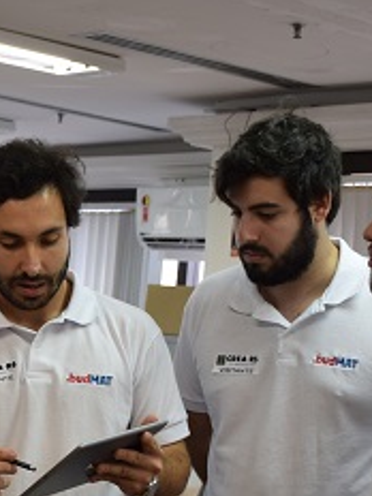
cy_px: 418
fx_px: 1390
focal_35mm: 97
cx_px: -30
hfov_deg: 14.9
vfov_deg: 20.0
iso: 400
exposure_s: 1/60
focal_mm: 26
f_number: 4
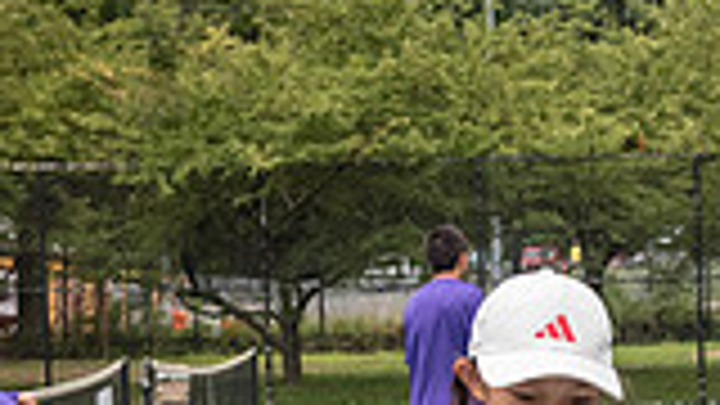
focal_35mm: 187
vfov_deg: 6.4
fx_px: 3570
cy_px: 528
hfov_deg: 11.3
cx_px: 906
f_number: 5
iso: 1000
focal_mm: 38
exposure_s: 1/1250
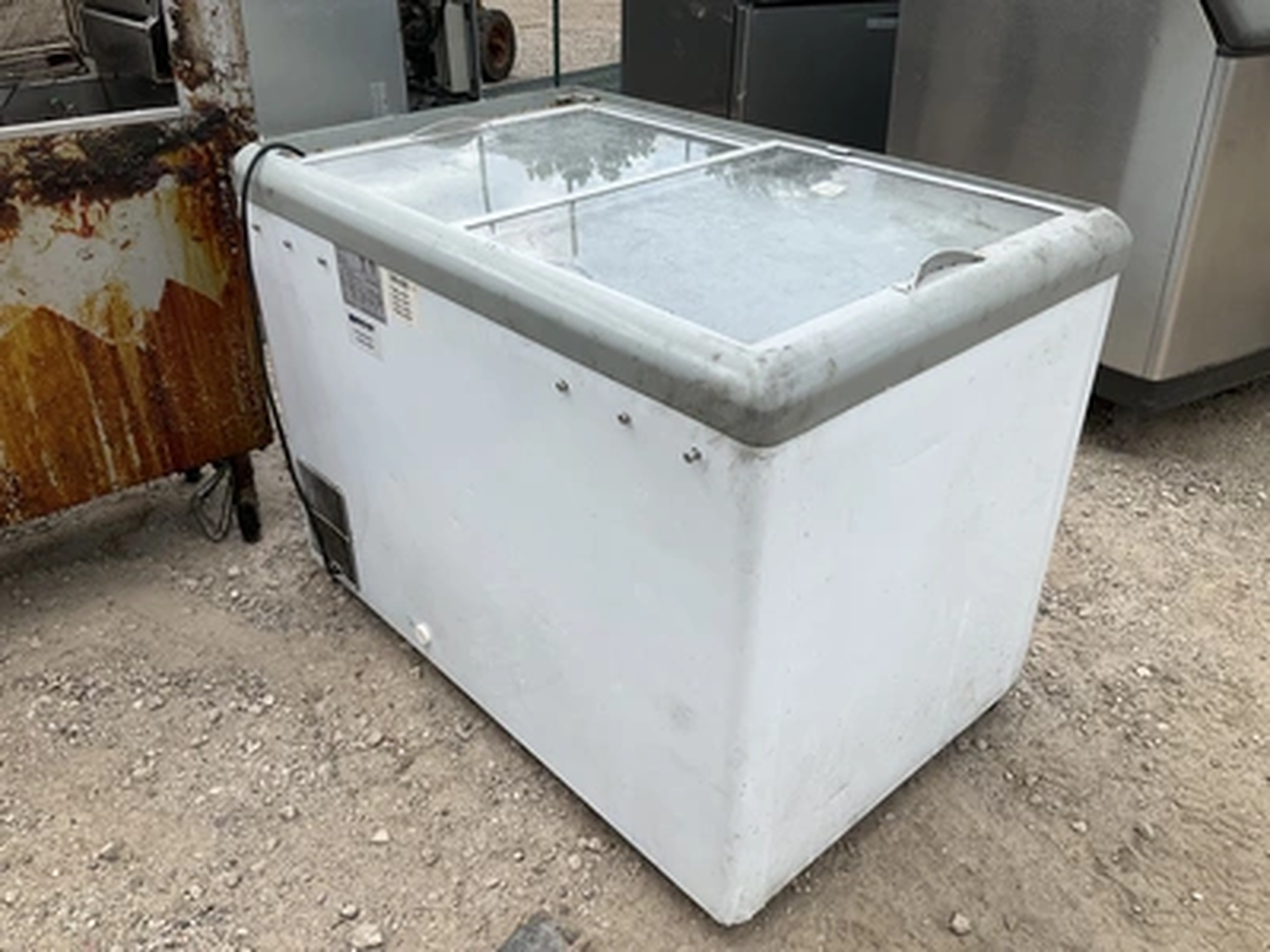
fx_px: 1064
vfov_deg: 48.2
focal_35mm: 29
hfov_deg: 61.7
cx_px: 635
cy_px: 476
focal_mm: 3
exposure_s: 1/1311
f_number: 1.8
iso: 25
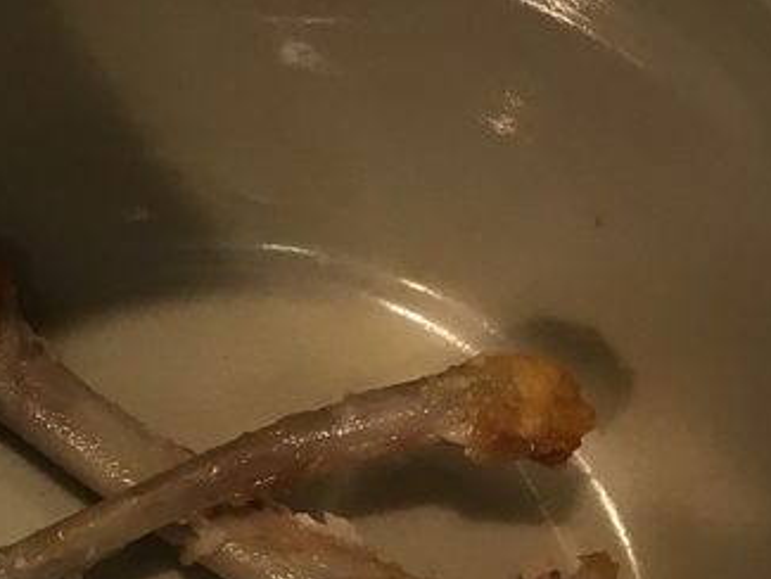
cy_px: 683
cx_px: -600
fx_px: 2384
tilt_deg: -67.8
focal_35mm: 107
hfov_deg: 15.8
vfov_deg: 13.5
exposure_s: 1/30
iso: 50
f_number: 2.2
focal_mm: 4.15
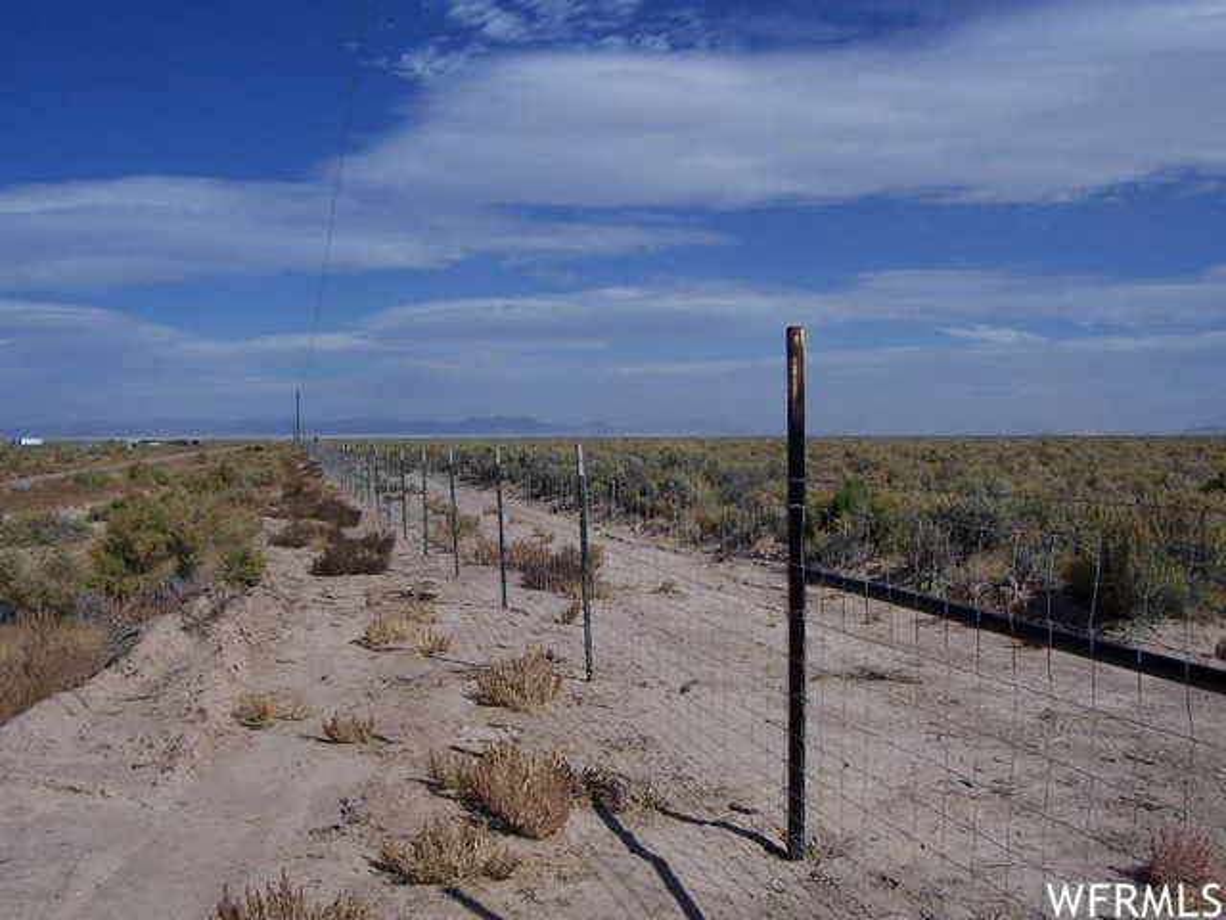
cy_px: 460
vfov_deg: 41.8
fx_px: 1204
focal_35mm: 34
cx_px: 613
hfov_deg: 54.0
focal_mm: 5.6
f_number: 5.6
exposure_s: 1/1500
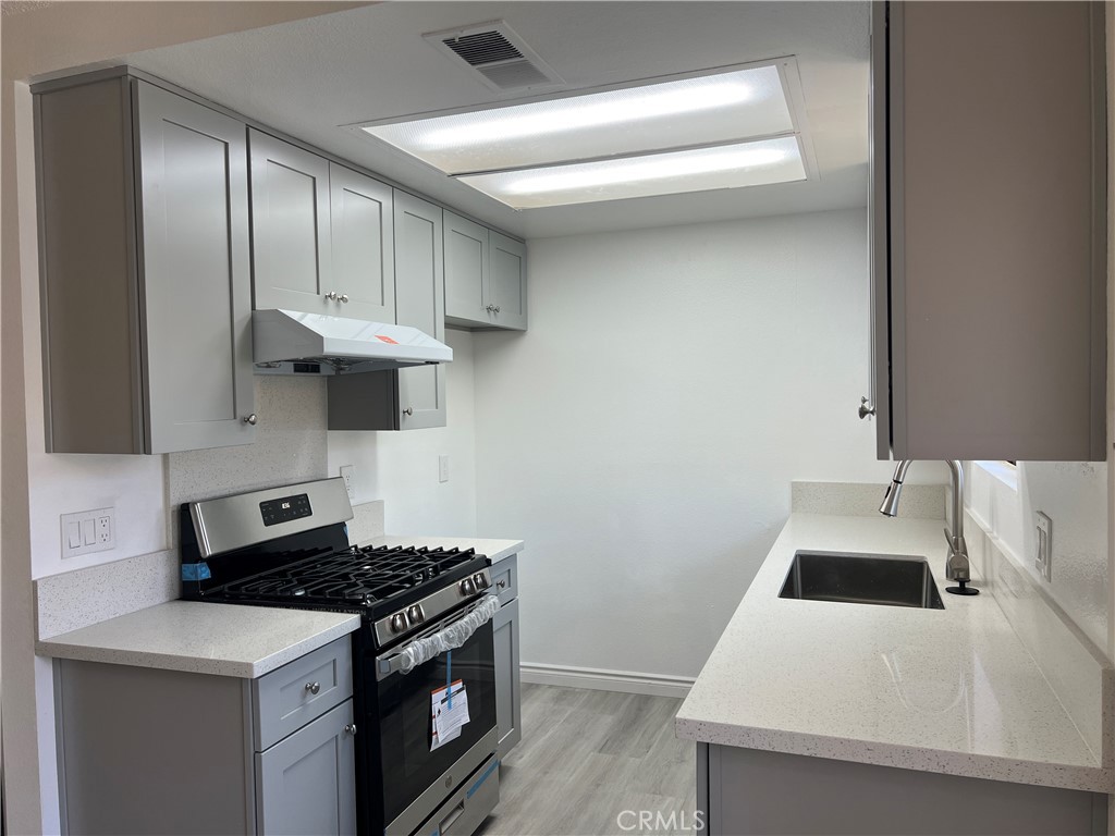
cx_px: 558
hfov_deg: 67.3
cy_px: 418
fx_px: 837
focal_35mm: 26
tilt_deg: -1.6
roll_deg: +2.0
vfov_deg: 53.1
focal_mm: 5.7
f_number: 1.5
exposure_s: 1/151
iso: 32
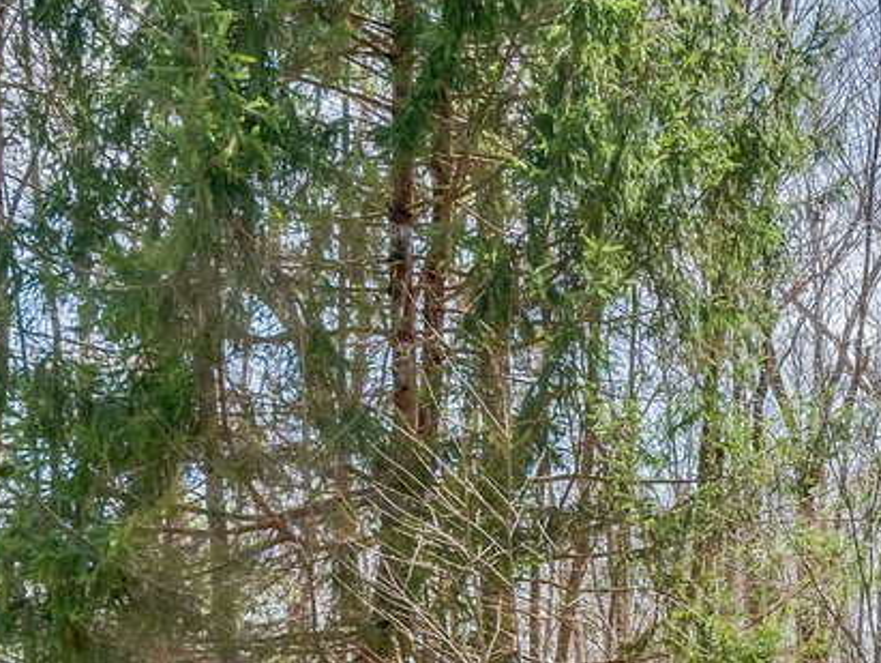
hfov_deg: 26.4
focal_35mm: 67
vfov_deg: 19.7
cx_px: 999
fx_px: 1707
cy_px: 928
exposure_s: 1/500
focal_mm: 14
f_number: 9
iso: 320
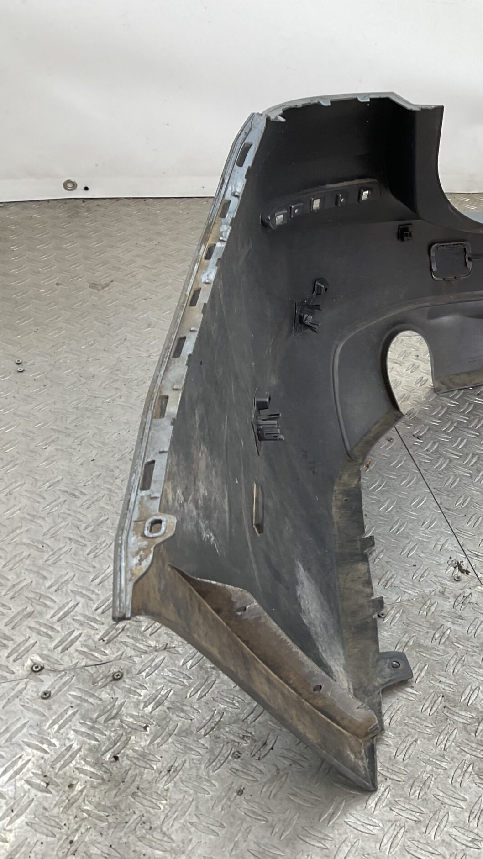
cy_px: 435
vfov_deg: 47.4
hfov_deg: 25.6
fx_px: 979
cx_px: 540
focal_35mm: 43
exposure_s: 1/100
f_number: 1.8
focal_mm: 3
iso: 25
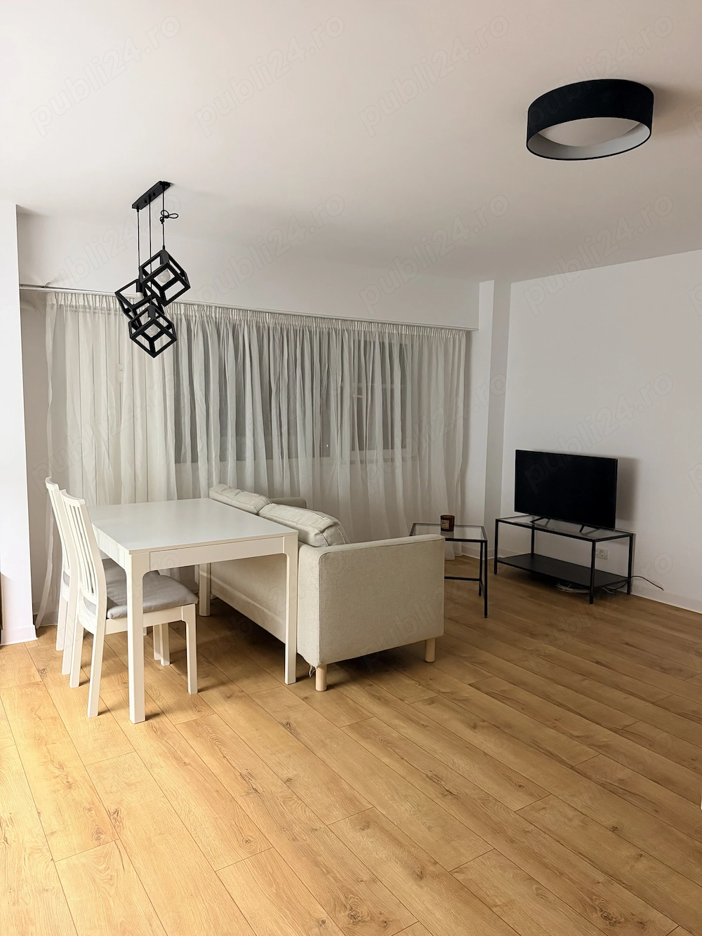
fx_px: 649
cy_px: 468
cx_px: 351
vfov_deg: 71.6
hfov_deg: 56.8
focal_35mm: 24
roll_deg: -0.7
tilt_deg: -6.1
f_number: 1.78
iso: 640
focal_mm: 6.76
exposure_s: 1/50
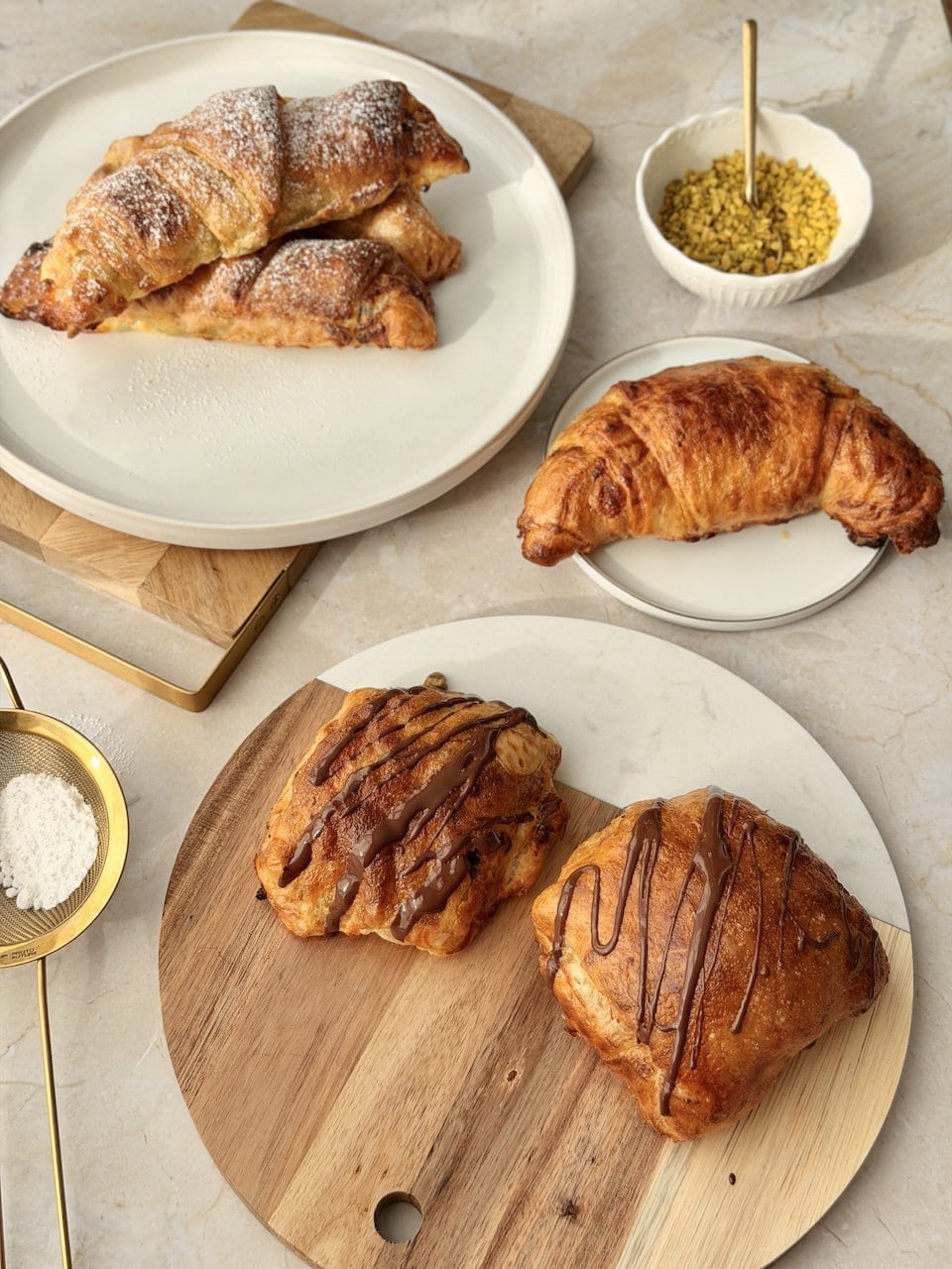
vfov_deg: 39.7
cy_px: 634
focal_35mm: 48
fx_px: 1760
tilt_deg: -59.1
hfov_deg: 30.3
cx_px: 476
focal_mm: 6.76
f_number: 1.78
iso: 64
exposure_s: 1/810
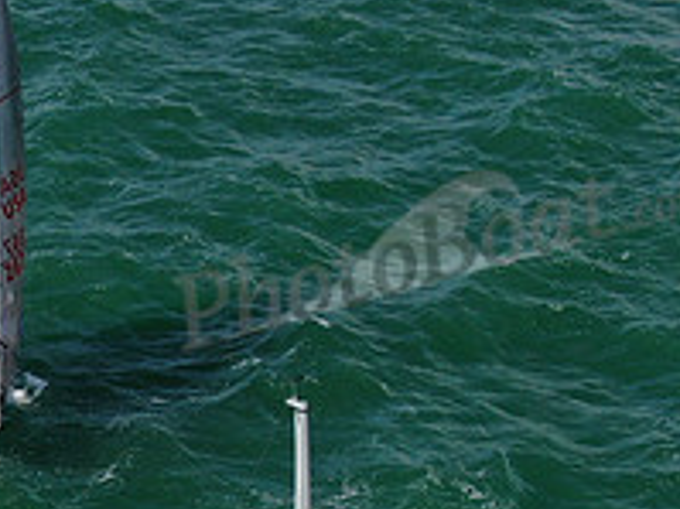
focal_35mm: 140
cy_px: 504
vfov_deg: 10.5
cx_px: -21
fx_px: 2749
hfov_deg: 13.9
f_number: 3.8
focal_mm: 8.6
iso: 100
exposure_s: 1/1250
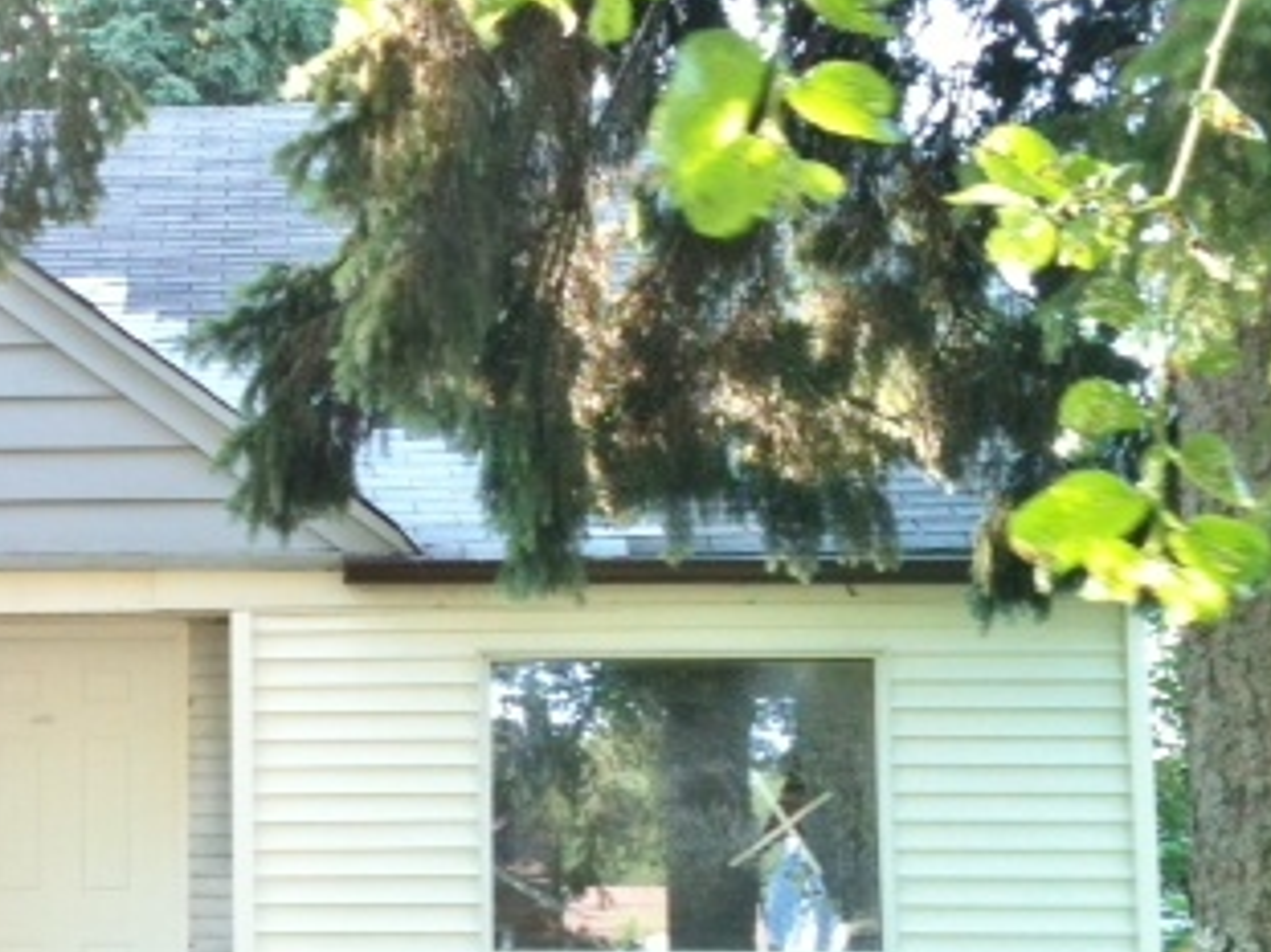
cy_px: 703
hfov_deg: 25.8
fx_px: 2643
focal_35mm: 72
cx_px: 41
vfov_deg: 20.3
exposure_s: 1/40
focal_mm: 3.85
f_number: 2.8
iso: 80
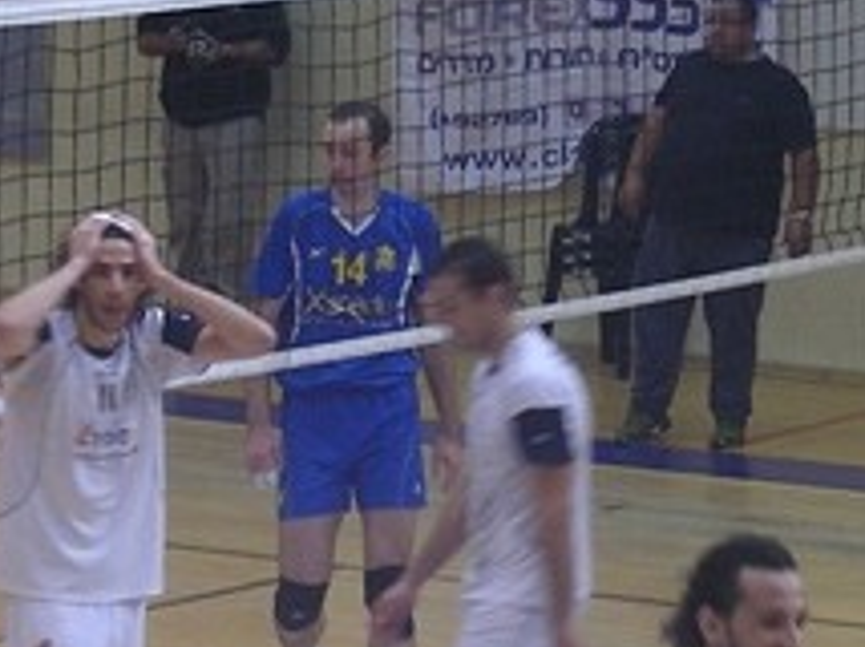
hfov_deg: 6.7
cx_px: 493
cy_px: 538
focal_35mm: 296
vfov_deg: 5.0
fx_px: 7388
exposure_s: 1/30
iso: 71
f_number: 3.5
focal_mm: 13.2
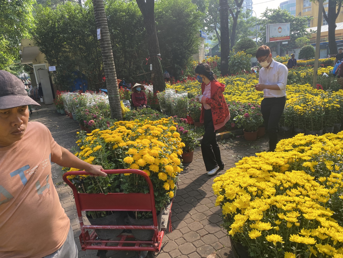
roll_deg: +3.1
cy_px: 129
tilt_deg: -12.0
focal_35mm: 26
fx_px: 258
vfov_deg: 53.1
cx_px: 172
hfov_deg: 67.3
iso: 32
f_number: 1.8
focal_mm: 4.25
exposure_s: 1/463
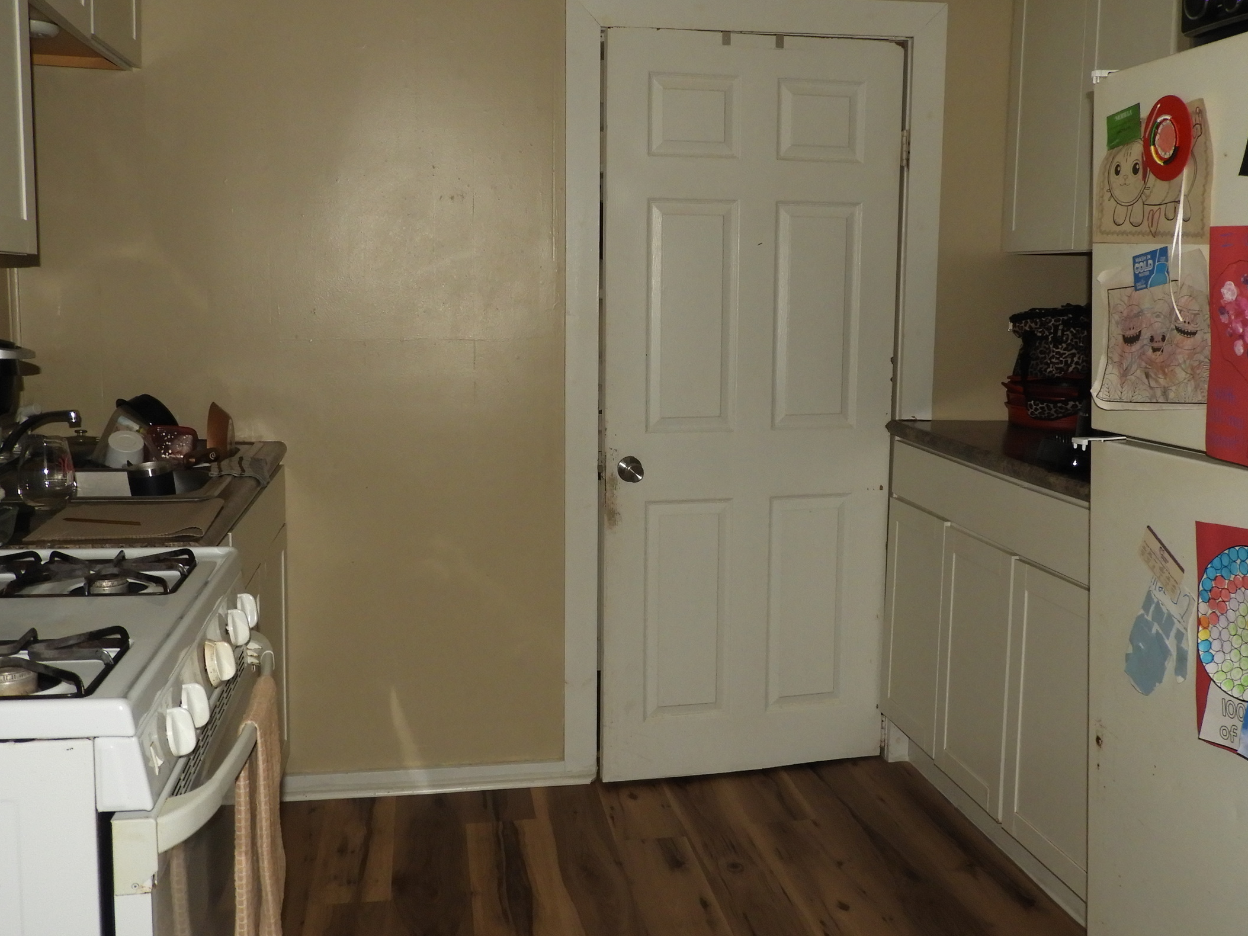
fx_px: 1262
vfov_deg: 40.7
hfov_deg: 52.6
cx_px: 639
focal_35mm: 35
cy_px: 452
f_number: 3.3
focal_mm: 4.3
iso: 200
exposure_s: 1/30
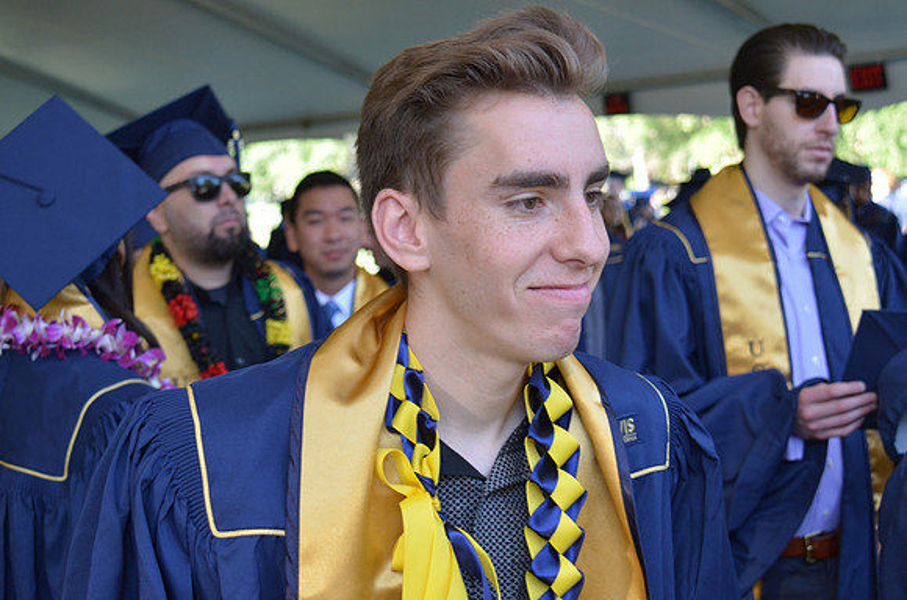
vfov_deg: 22.5
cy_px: 300
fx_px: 1508
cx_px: 454
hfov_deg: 33.5
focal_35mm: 60
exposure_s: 1/100
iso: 400
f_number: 5
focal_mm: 40
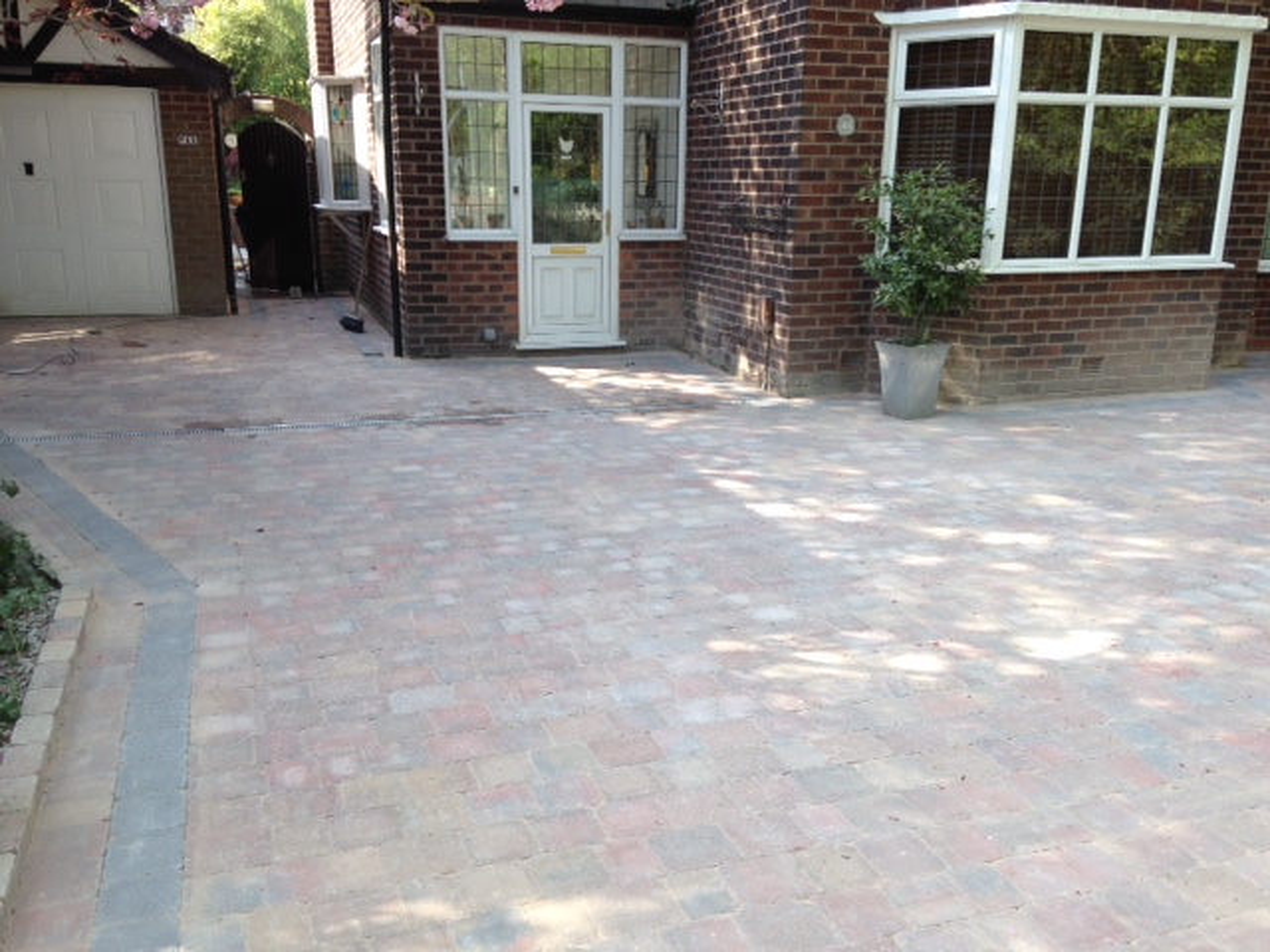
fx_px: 1211
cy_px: 476
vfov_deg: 42.9
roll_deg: -1.1
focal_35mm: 33
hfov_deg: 55.4
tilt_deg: -15.8
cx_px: 635
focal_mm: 4.12
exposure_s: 1/193
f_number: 2.4
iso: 50
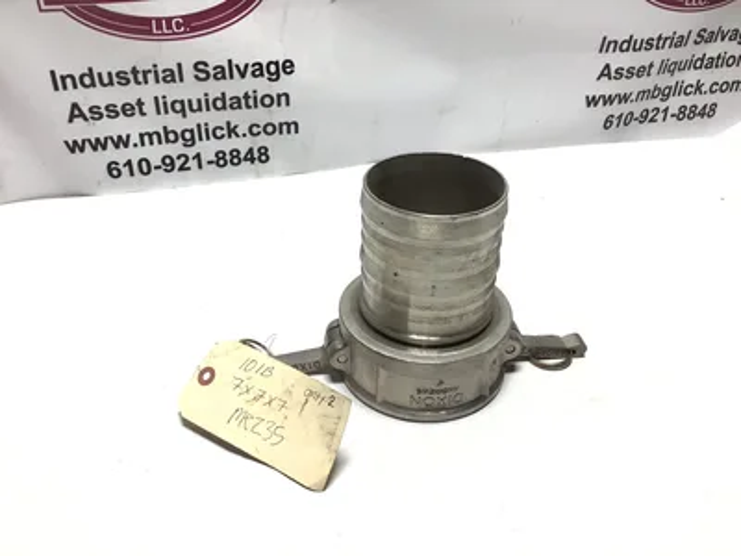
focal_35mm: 31
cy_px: 278
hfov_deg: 58.4
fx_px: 664
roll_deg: -2.6
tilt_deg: -34.8
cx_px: 370
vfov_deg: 45.4
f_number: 2.4
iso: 25
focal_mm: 3.3
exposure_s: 1/120
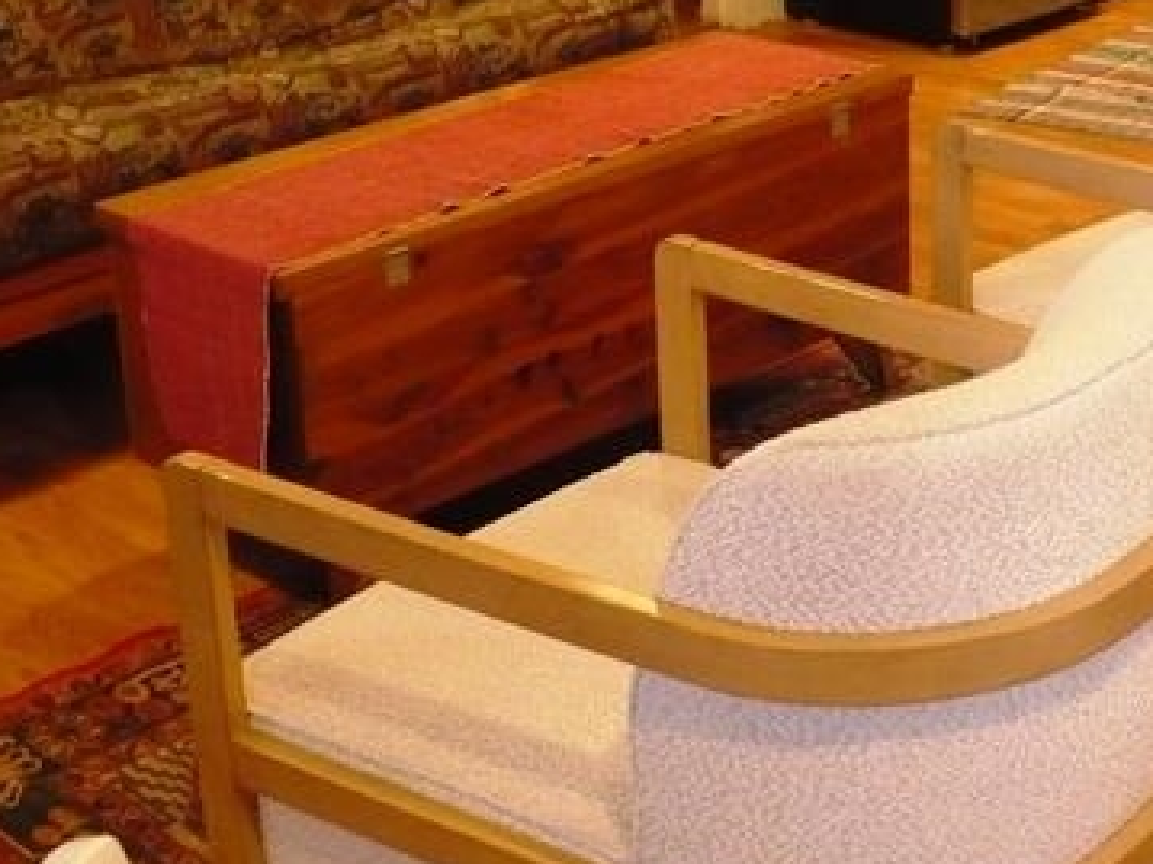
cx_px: 819
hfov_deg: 29.1
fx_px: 2198
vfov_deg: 21.8
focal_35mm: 66
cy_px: 125
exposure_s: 1/30
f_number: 2.8
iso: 500
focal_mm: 6.1
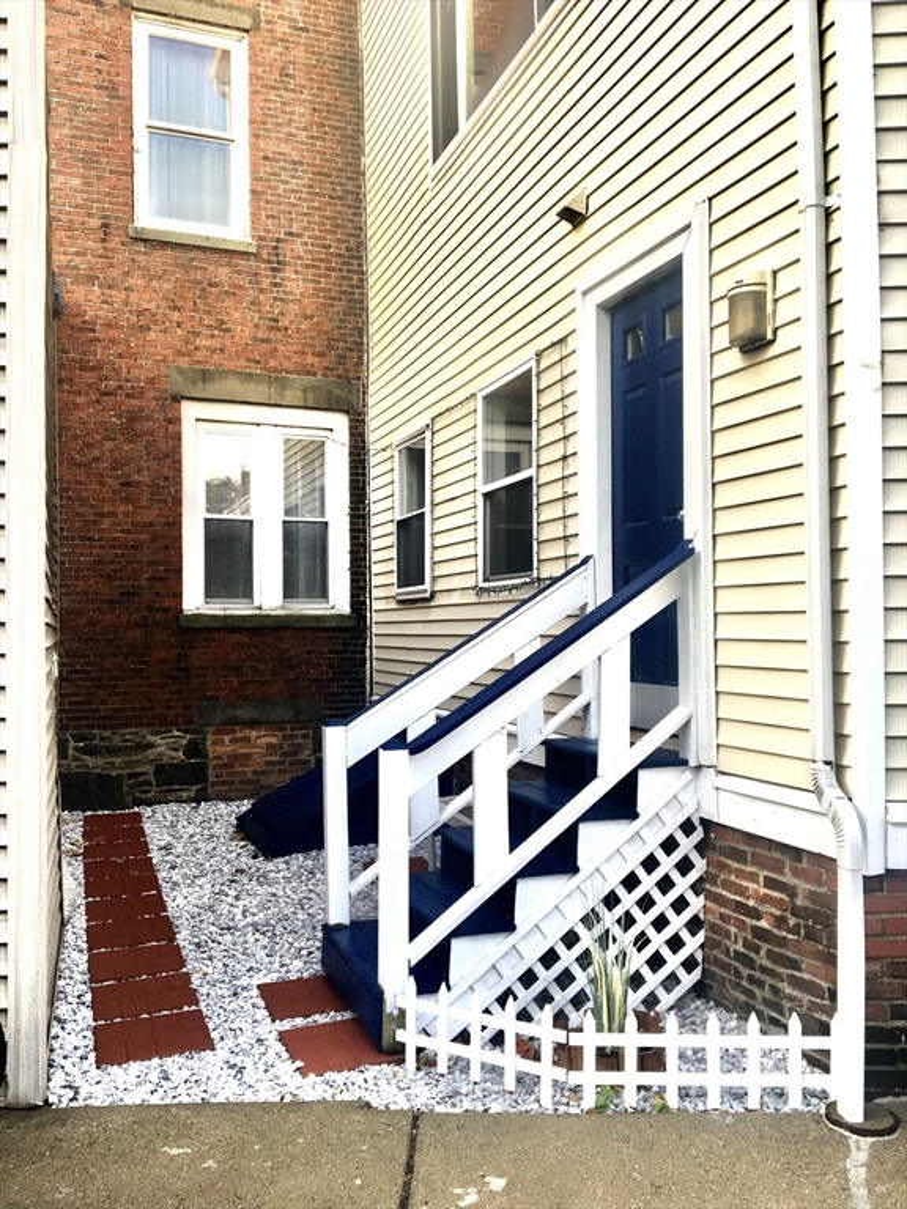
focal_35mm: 29
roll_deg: +0.5
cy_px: 604
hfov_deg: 48.2
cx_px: 454
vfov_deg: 61.7
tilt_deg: +1.7
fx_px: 1013
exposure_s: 1/60
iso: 32
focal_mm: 4.15
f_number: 2.2
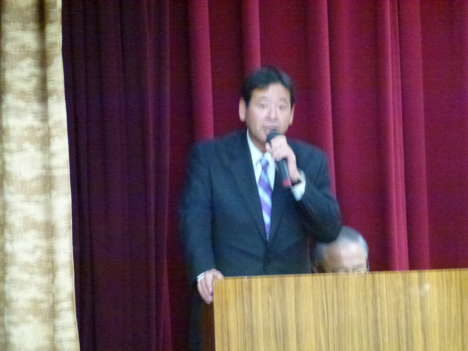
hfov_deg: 5.1
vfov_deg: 3.9
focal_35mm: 385
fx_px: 5205
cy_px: 175
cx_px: 234
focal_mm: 68.8
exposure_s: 1/13
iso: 1600
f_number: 5.9
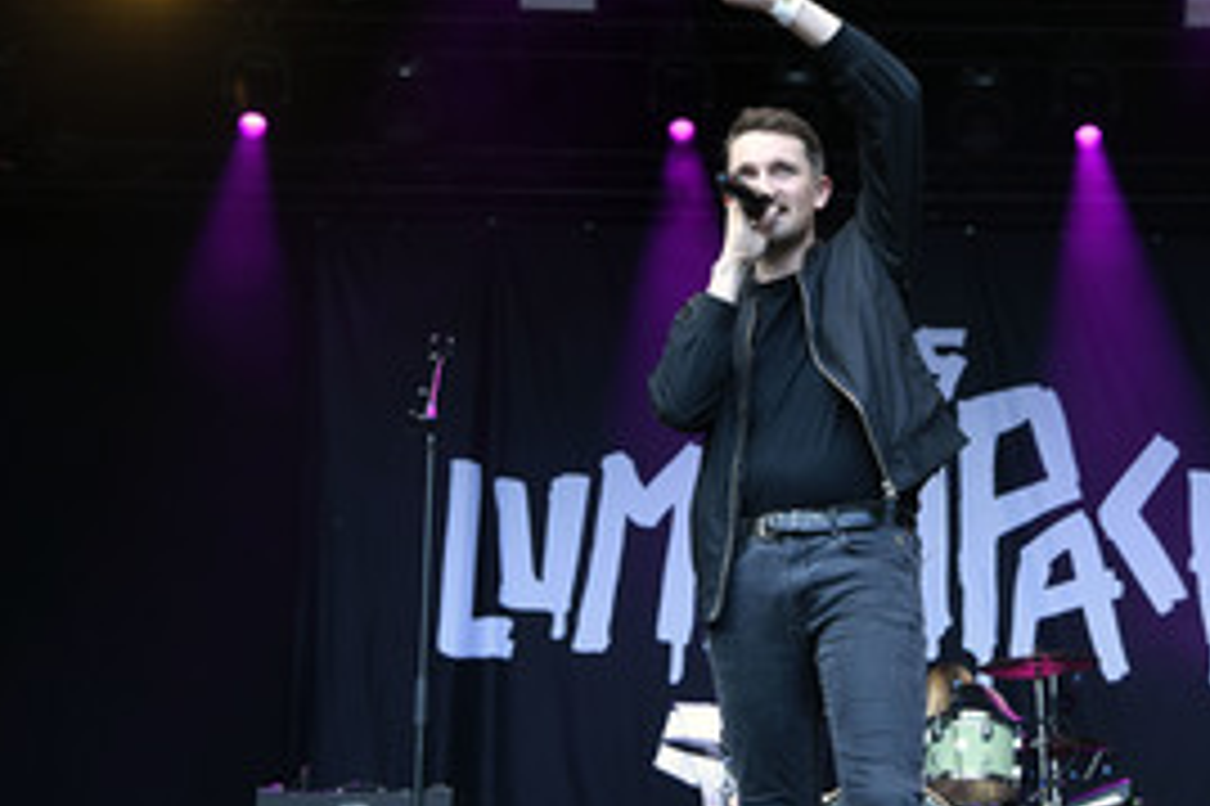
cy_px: 563
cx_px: 897
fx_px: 2250
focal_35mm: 67
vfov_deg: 20.2
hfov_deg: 29.6
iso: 800
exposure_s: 1/400
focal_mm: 40
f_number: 4
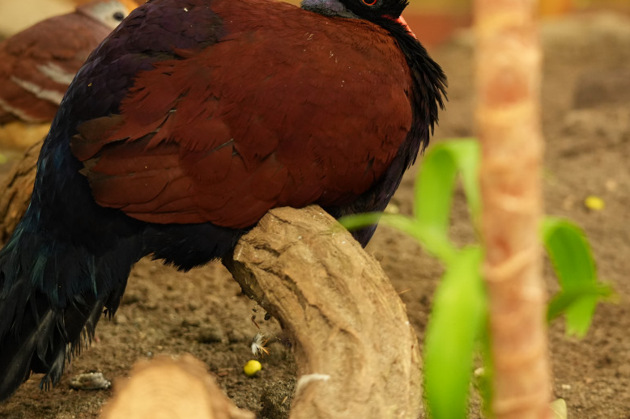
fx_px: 3463
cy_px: 142
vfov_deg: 6.9
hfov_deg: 10.4
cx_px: 206
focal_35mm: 198
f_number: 8
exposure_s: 1/20
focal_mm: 145
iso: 3200
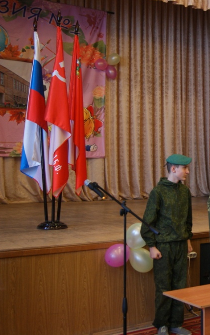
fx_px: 467
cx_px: 251
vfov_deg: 39.6
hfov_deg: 23.2
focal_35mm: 51
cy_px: 167
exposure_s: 1/10
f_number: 4
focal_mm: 22
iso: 400
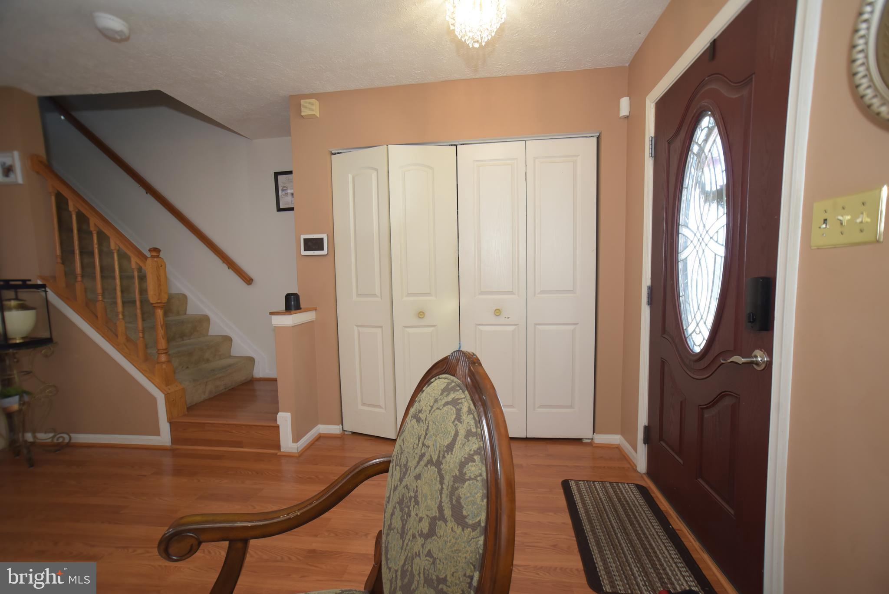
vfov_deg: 77.4
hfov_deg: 100.4
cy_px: 297
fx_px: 371
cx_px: 444
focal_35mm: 15
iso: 1000
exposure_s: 1/125
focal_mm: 15
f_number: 6.3
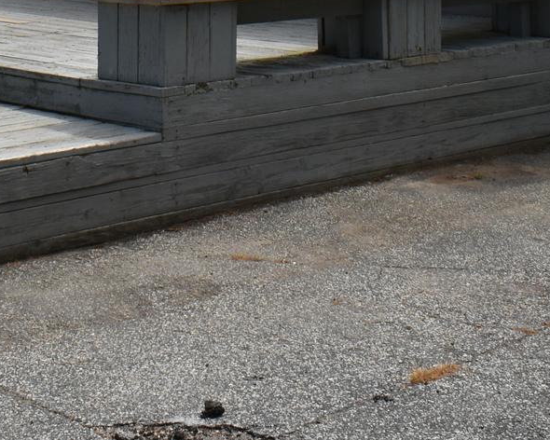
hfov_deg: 21.6
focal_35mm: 88
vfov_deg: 16.2
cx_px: 139
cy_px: -192
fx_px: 1432
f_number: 10
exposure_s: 1/400
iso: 200
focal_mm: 18
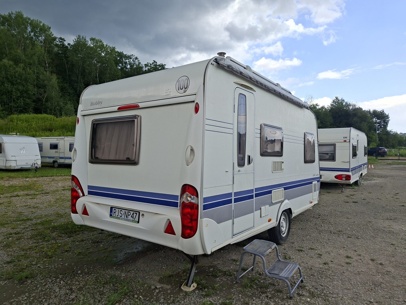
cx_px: 203
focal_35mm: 23
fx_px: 270
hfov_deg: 73.9
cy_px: 152
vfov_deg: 58.9
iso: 40
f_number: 1.8
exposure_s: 1/1222
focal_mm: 5.54
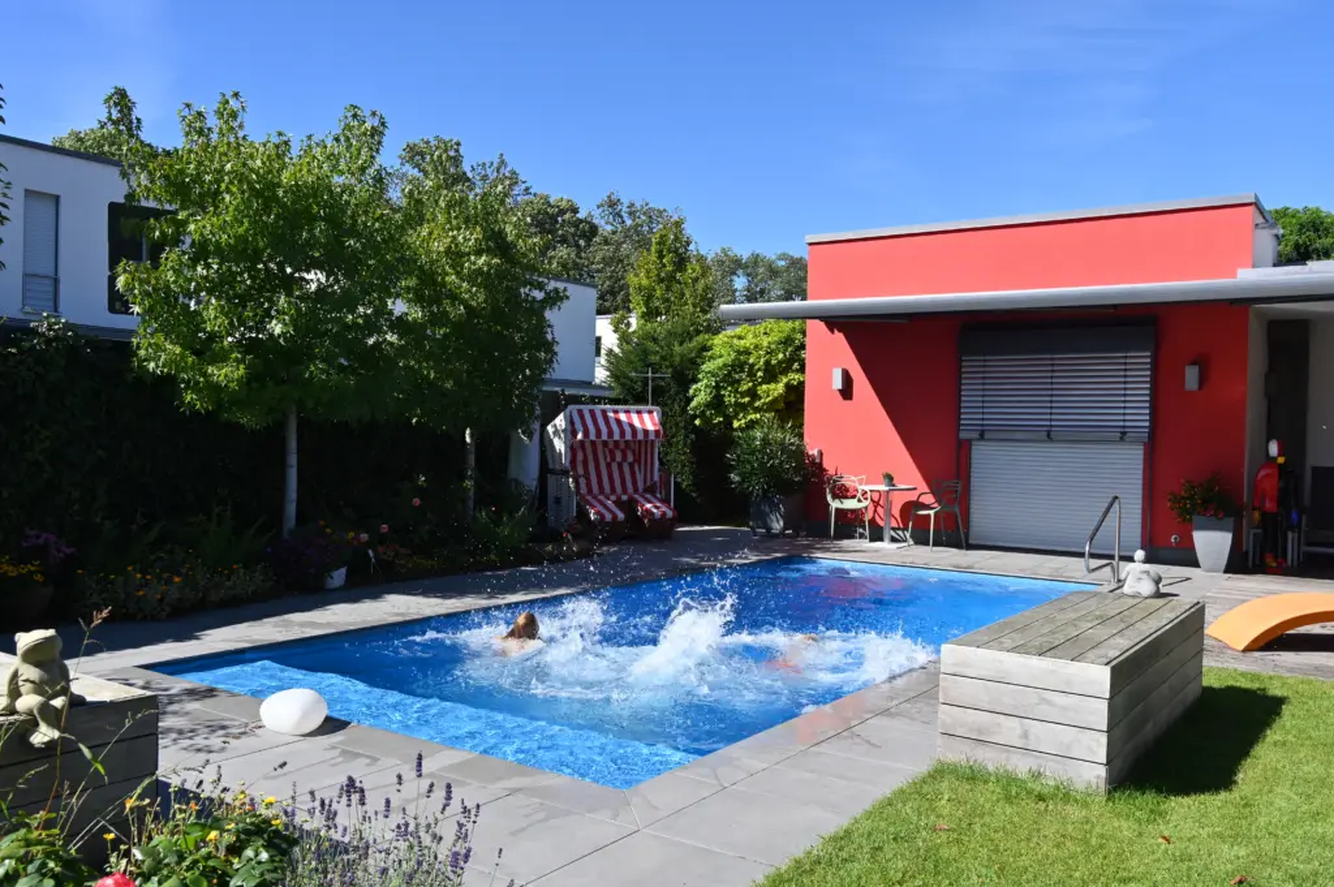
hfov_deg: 61.1
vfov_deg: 42.9
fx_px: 1129
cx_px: 667
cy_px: 444
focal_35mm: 30
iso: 160
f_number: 9
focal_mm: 30.5
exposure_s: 1/320
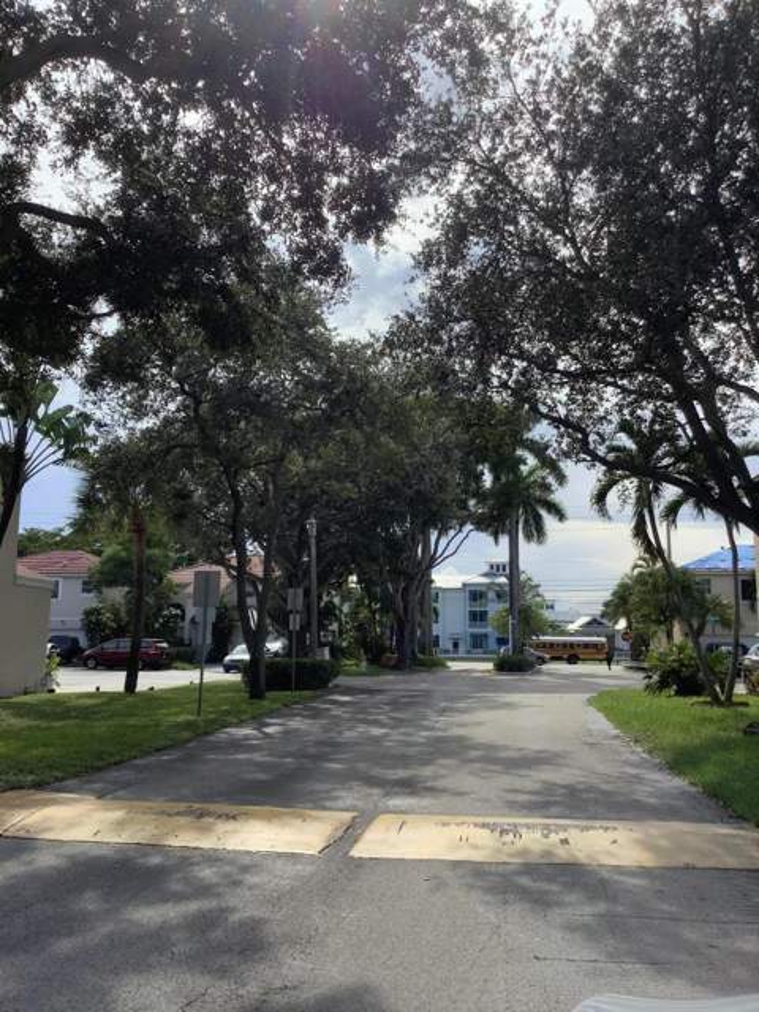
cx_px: 380
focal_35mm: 31
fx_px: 906
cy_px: 506
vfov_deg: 58.4
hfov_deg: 45.4
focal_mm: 3.3
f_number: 2.4
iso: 25
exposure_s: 1/959
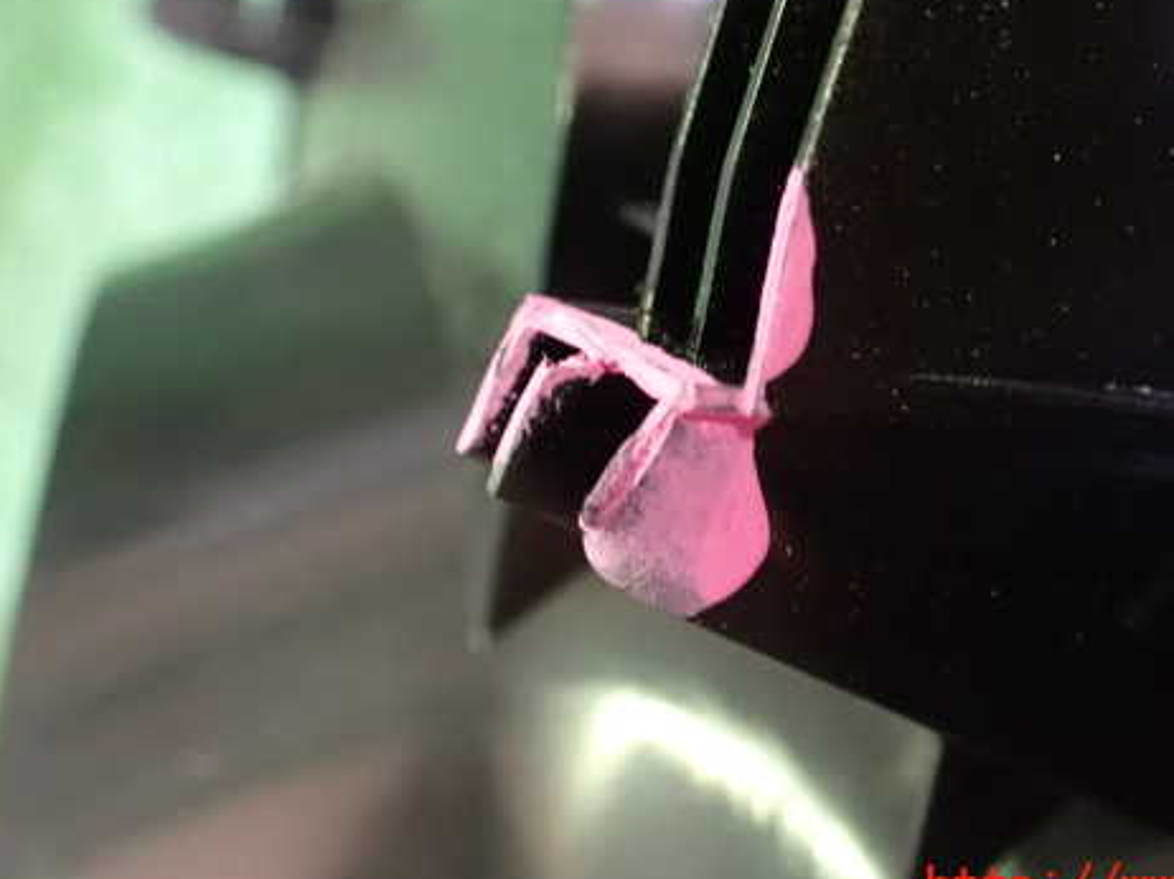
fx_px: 1322
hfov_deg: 47.4
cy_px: 351
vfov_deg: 36.6
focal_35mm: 39
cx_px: 737
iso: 1600
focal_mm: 5.4
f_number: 2.3
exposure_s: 1/25
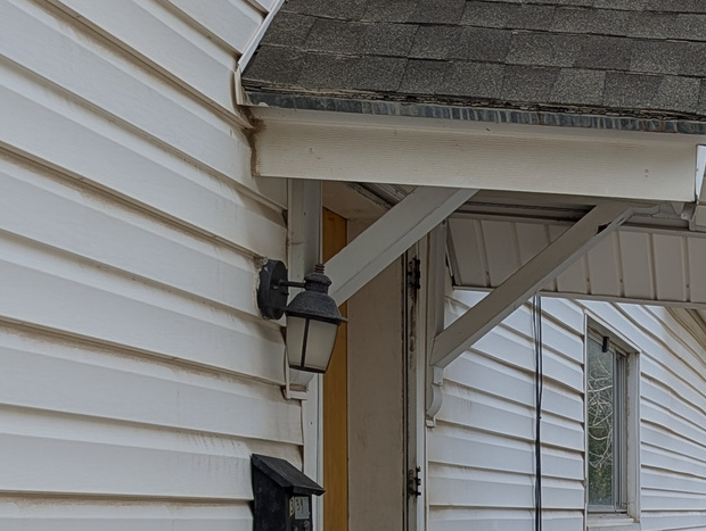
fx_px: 1614
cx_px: 859
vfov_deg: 18.0
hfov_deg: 22.6
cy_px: 601
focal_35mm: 79
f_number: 1.68
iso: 29
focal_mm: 6.9
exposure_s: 1/598
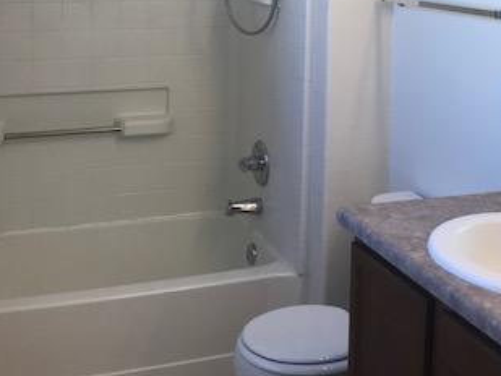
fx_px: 840
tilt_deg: -4.1
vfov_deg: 24.3
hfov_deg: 33.2
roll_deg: -0.8
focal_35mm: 58
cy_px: 15
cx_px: 255
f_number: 1.8
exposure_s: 1/120
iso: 40
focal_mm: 3.99
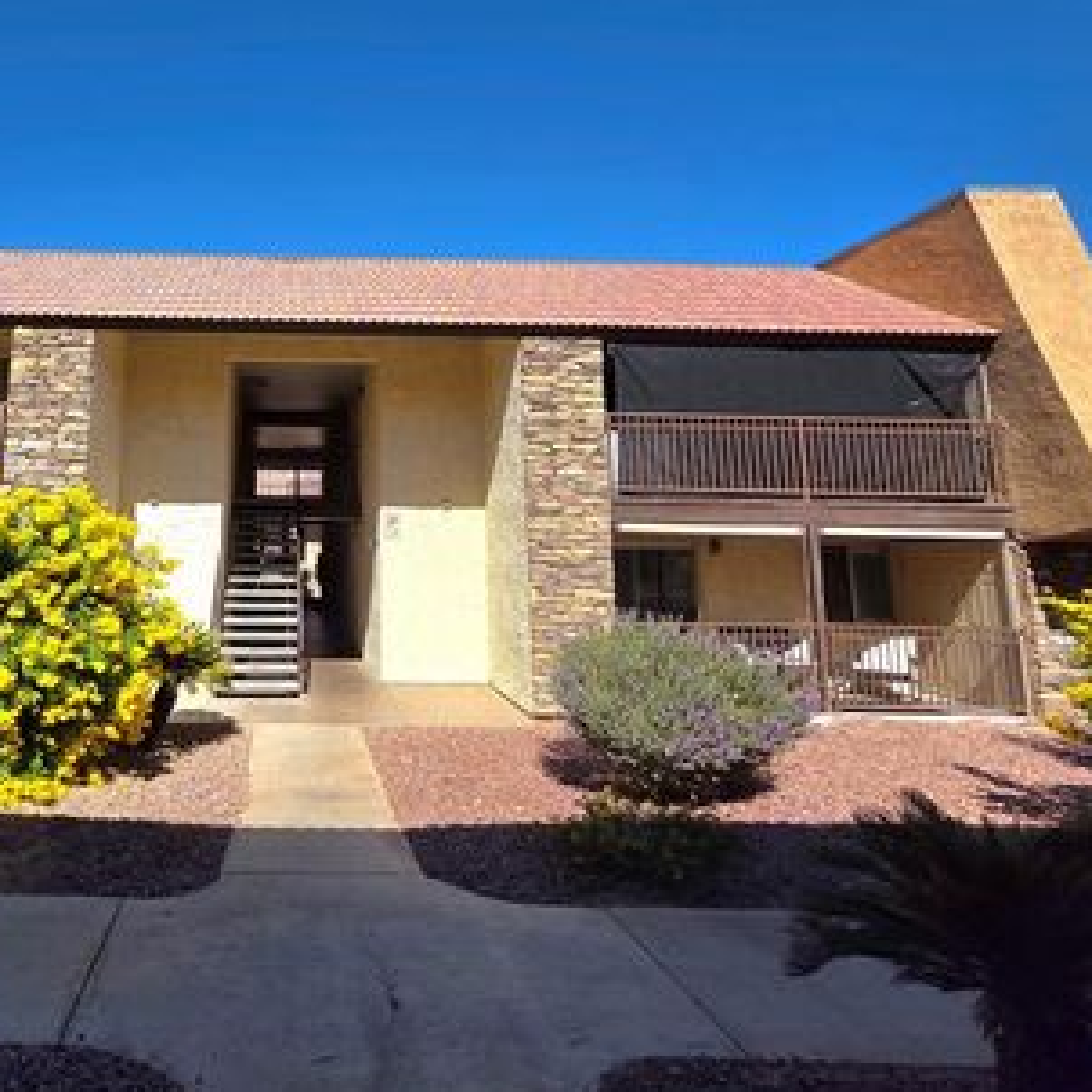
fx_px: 678
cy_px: 428
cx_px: 289
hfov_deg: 72.9
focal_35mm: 19
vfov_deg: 76.7
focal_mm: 2.2
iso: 40
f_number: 1.9
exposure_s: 1/2500
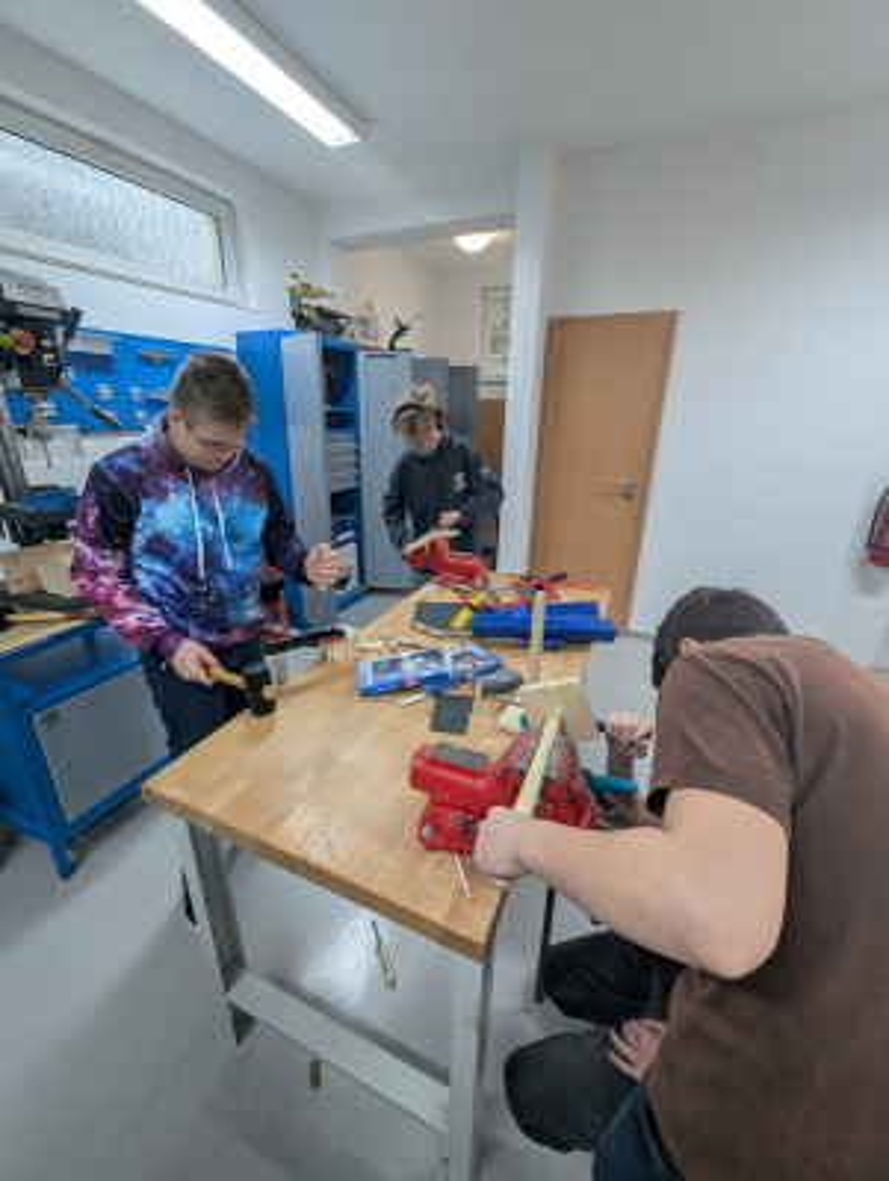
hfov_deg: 90.0
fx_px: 444
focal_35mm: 13
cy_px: 590
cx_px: 444
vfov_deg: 106.1
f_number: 2.2
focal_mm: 1.95
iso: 141
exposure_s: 1/100
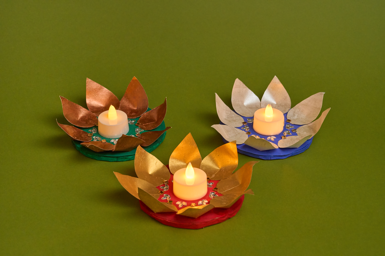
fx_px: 749
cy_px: 128
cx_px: 192
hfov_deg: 28.8
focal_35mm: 70
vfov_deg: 19.5
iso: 3200
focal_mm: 70
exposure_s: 1/100
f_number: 11
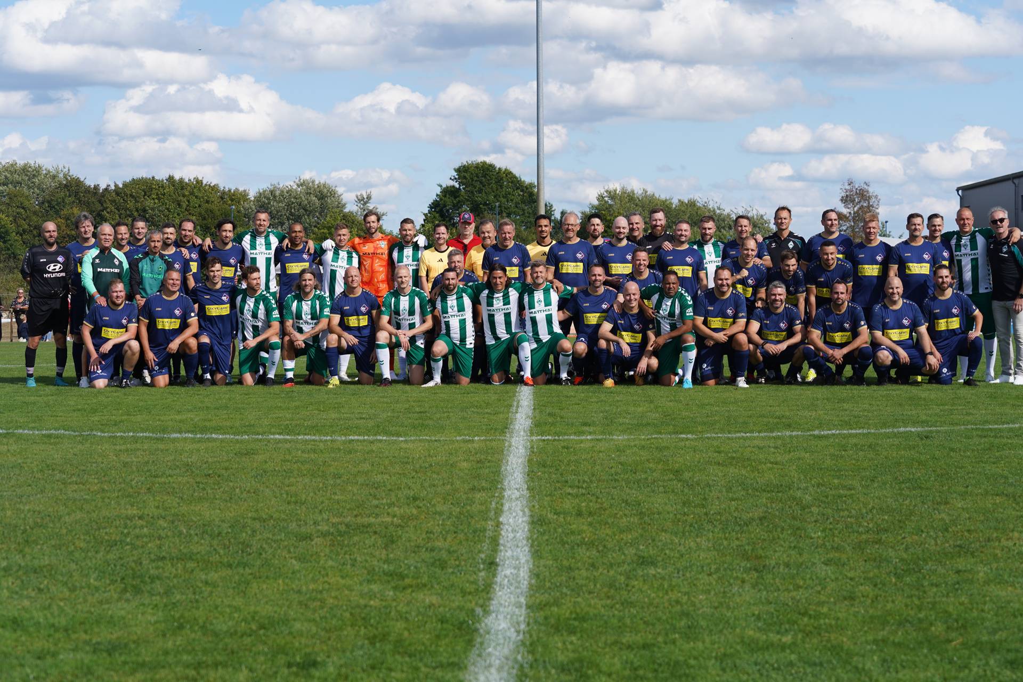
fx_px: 1989
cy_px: 341
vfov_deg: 19.5
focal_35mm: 70
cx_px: 512
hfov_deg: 28.8
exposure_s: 1/640
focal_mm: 70
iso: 100
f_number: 5
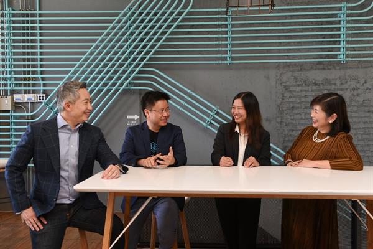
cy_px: 124
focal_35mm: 38
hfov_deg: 50.7
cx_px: 186
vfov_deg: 35.1
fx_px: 394
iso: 1600
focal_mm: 38
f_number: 5
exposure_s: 1/80
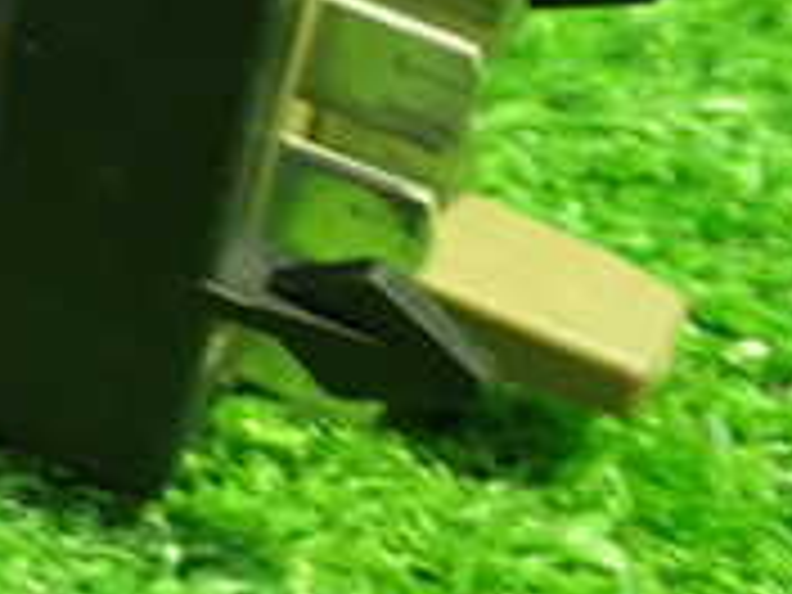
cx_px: -423
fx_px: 3432
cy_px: -9
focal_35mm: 150
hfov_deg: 12.5
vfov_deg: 9.8
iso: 800
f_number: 2.9
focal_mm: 7.84
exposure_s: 1/30
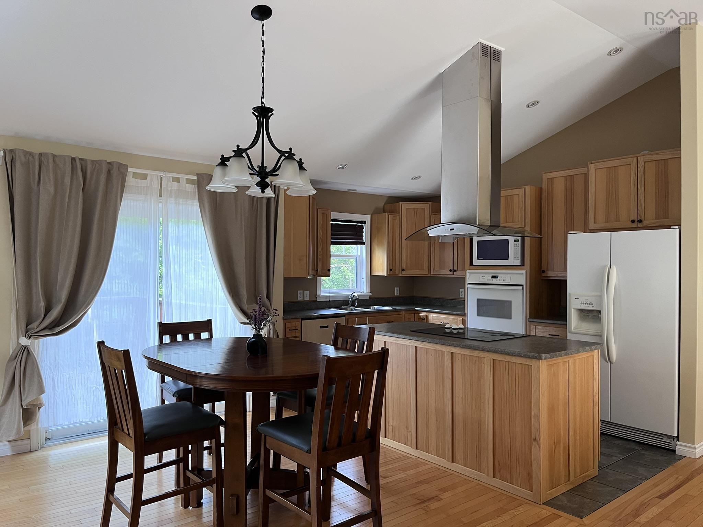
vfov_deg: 53.1
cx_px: 352
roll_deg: +0.5
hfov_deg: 67.3
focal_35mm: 26
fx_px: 528
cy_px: 264
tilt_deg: -1.9
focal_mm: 5.1
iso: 125
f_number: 1.6
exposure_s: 1/78
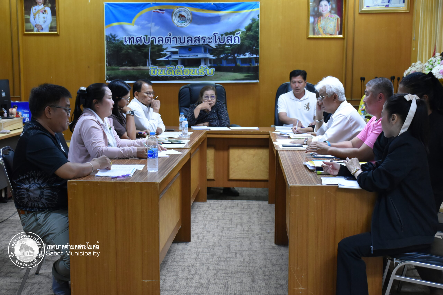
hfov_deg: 41.1
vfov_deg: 28.1
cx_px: 222
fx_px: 591
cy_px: 148
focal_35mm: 48
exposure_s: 1/60
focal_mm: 32
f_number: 4.8
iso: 1800
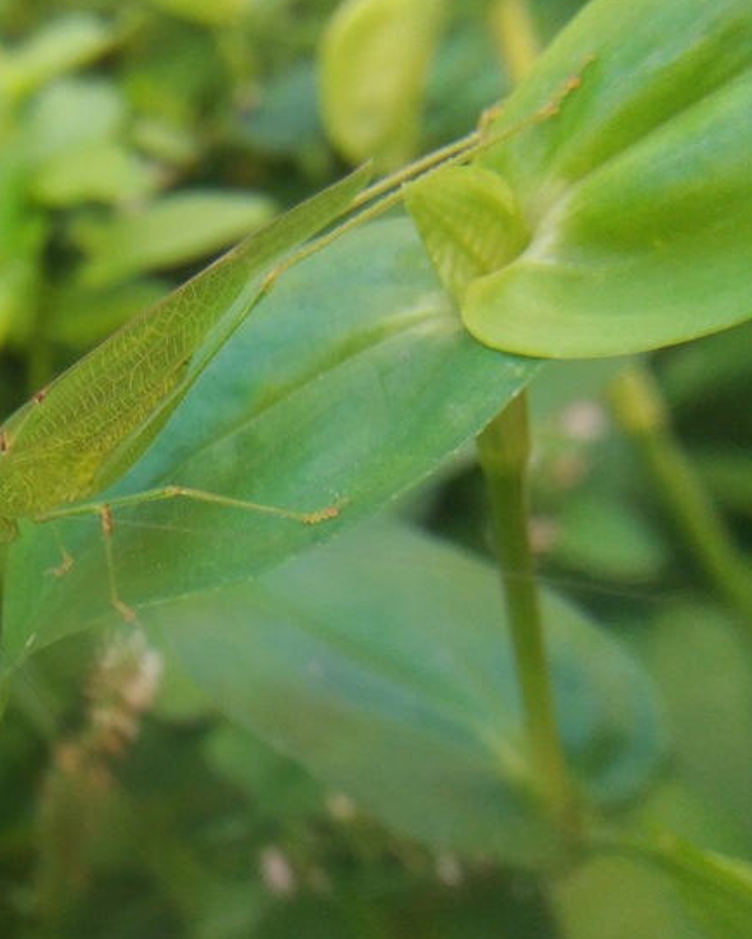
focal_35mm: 43
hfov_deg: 32.5
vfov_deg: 42.8
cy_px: 407
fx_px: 1196
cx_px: 29
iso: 125
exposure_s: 1/120
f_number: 1.9
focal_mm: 3.7
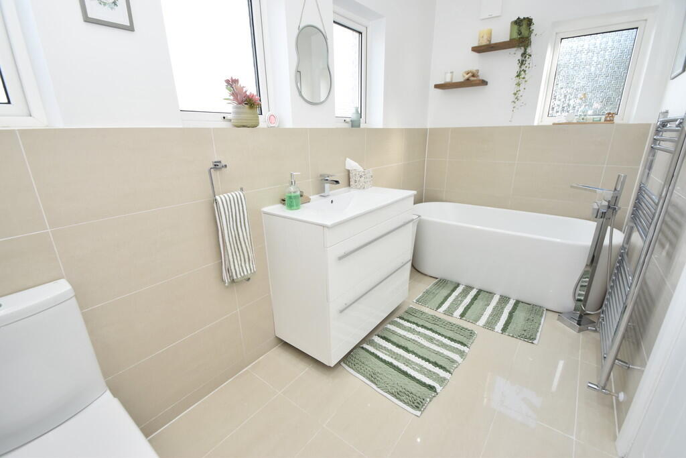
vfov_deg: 77.3
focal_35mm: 15
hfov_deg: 100.4
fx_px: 286
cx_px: 343
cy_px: 229
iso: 640
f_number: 5.6
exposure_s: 1/125
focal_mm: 10
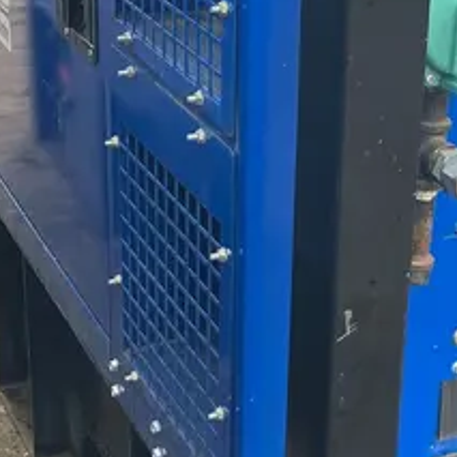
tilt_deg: -23.1
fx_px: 1270
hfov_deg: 20.1
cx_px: 375
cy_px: 205
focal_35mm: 85
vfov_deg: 20.4
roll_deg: -2.0
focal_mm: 3.99
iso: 80
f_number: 1.8
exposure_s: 1/88
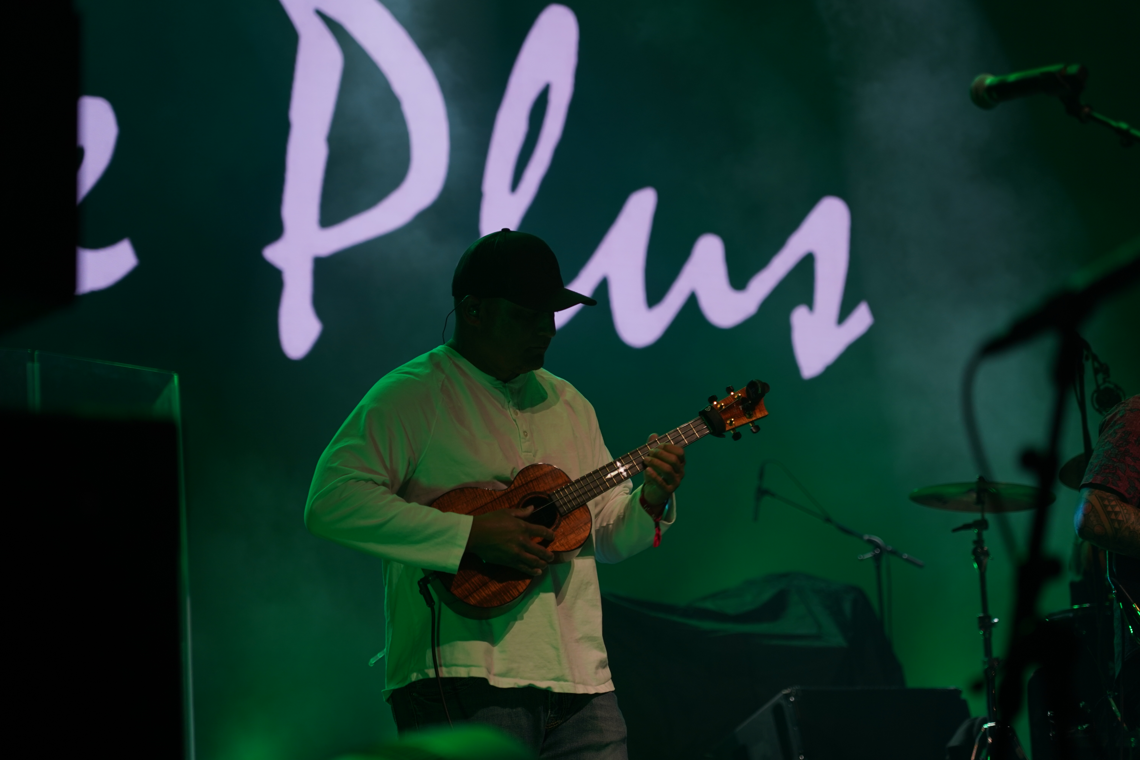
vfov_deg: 13.0
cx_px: 570
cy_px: 380
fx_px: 3325
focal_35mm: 105
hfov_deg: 19.5
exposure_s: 1/125
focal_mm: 105
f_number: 4
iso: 320
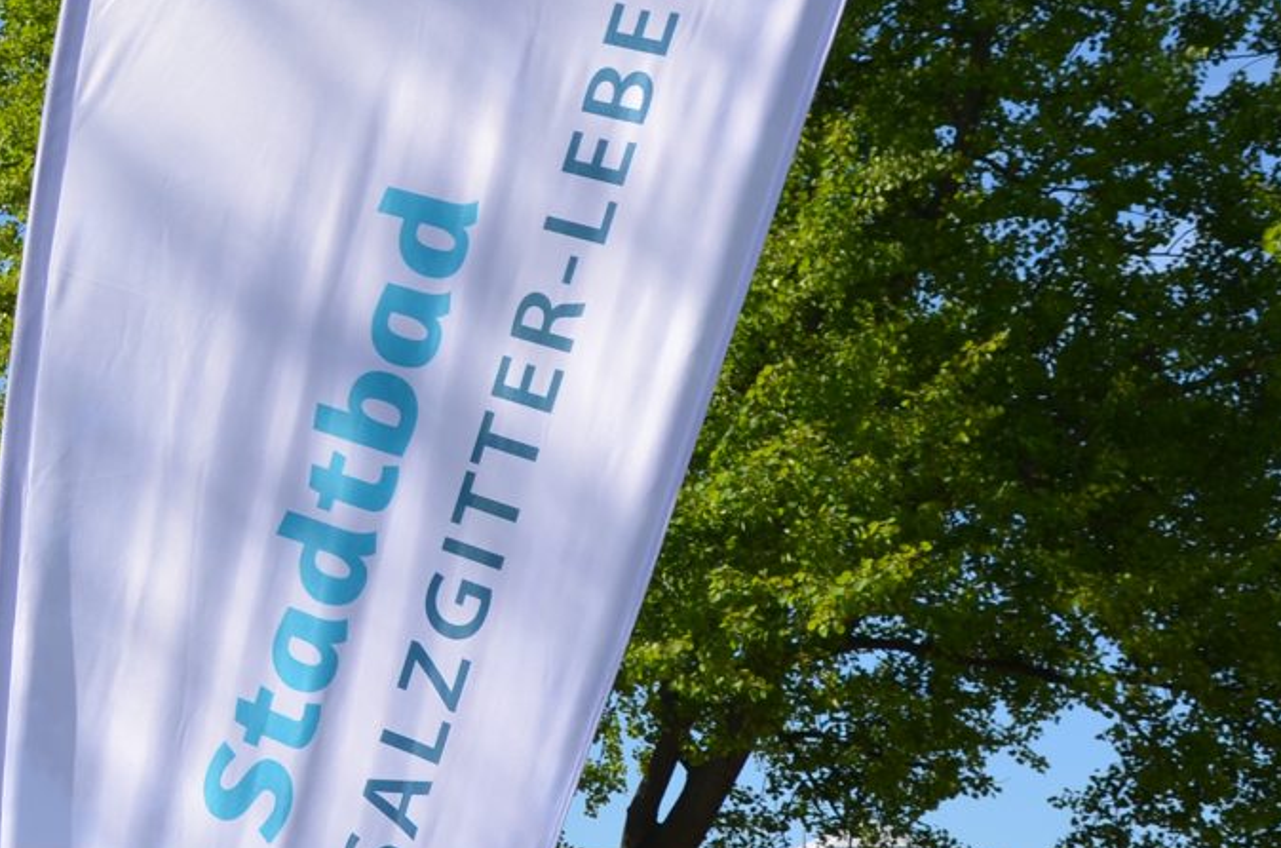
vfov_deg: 14.5
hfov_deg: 20.5
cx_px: -190
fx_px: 3337
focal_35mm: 94
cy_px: 438
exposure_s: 1/250
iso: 100
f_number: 8
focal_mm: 22
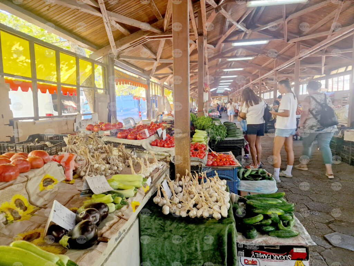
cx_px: 177
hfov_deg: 73.9
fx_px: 235
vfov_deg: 58.9
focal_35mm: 23
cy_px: 133
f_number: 1.8
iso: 200
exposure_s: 1/180
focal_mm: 6.4
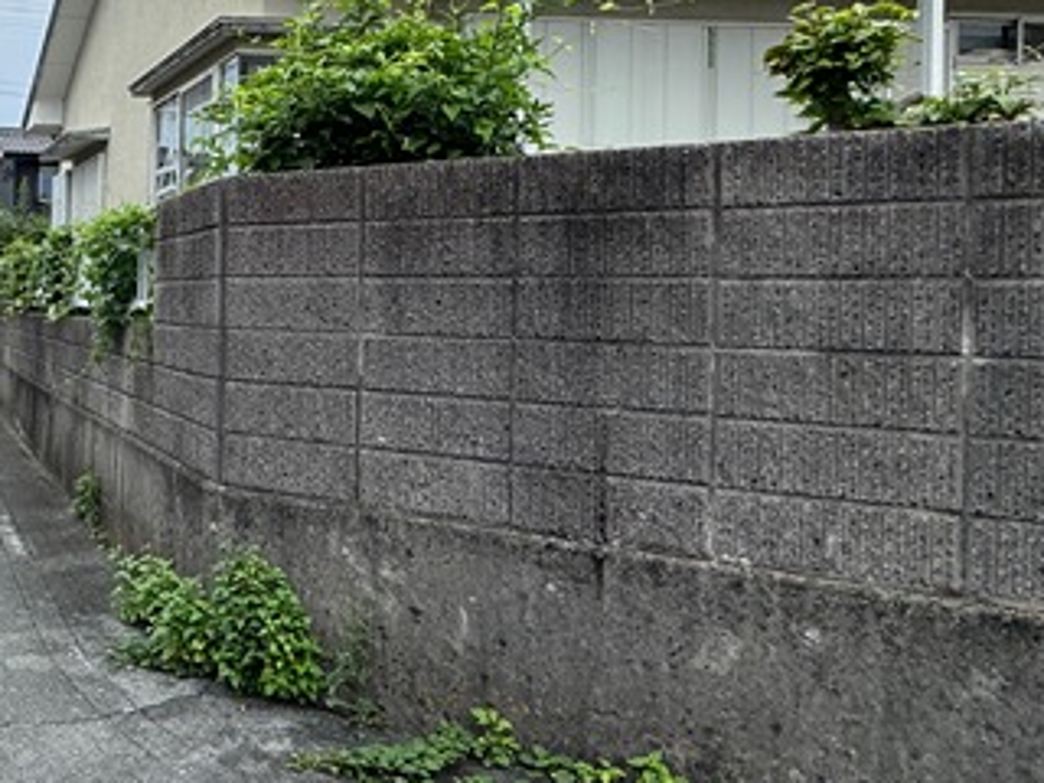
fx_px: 1056
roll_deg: -3.5
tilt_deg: +1.6
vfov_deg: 40.4
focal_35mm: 35
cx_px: -140
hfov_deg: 40.7
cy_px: 294
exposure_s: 1/821
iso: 40
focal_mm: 2.22
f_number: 2.2
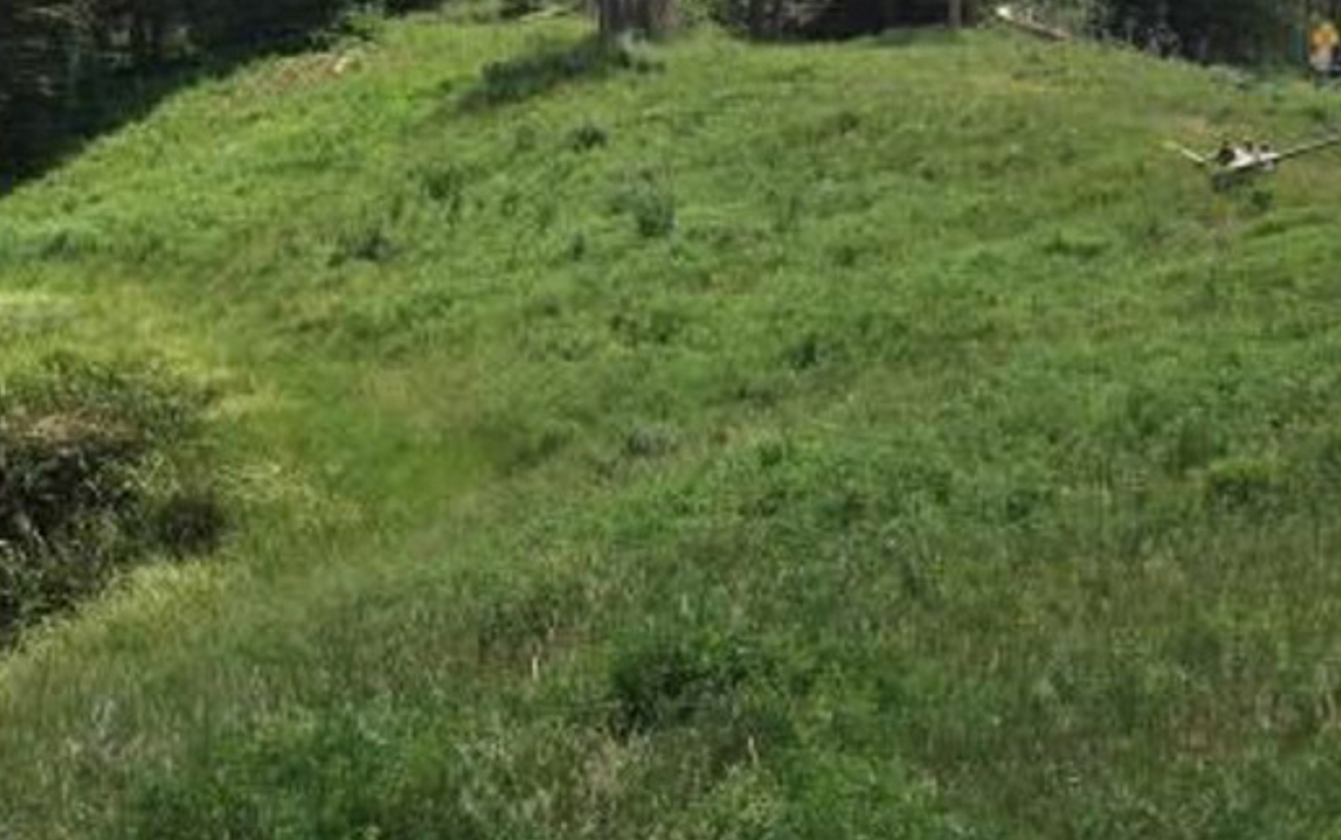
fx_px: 2230
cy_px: 361
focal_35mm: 61
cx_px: 346
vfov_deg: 21.3
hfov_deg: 32.9
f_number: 2.2
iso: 25
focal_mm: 4.15
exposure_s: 1/712
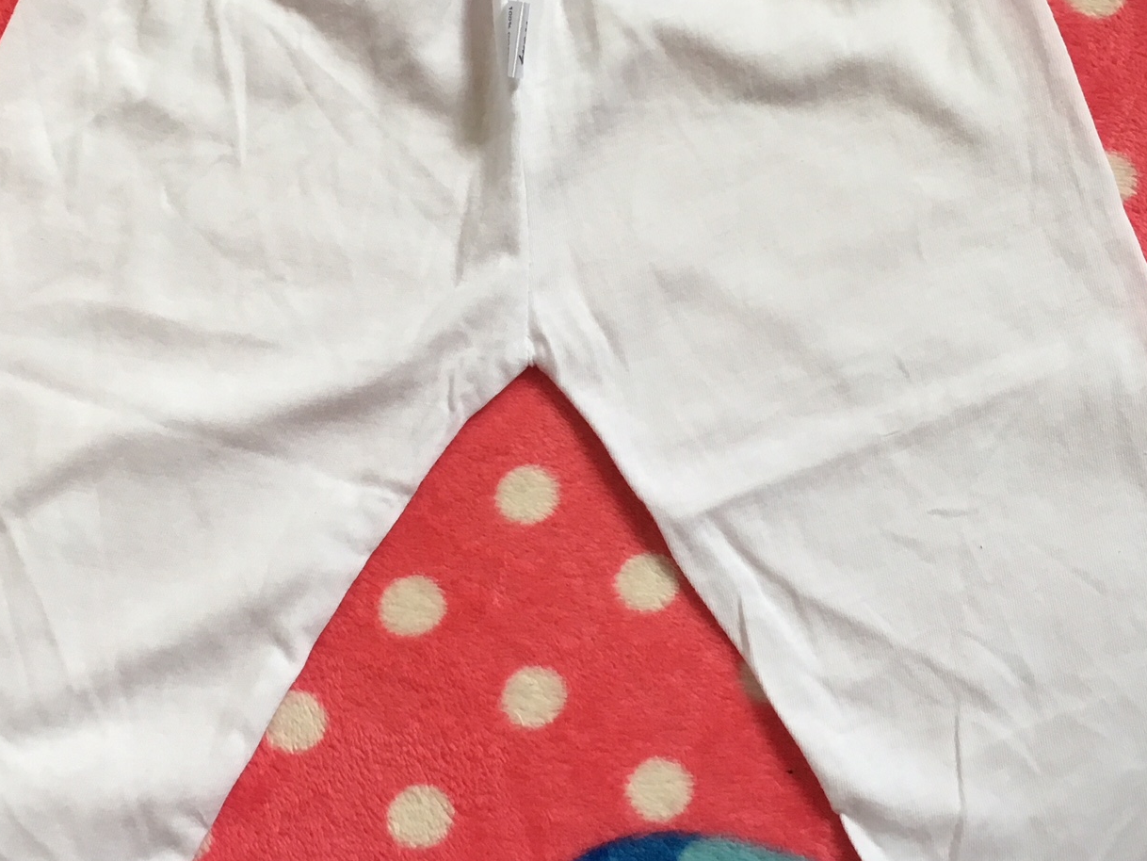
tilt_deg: -81.8
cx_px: 509
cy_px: 330
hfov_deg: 39.6
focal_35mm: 48
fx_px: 1591
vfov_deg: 30.2
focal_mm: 4.15
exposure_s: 1/33
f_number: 2.2
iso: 80
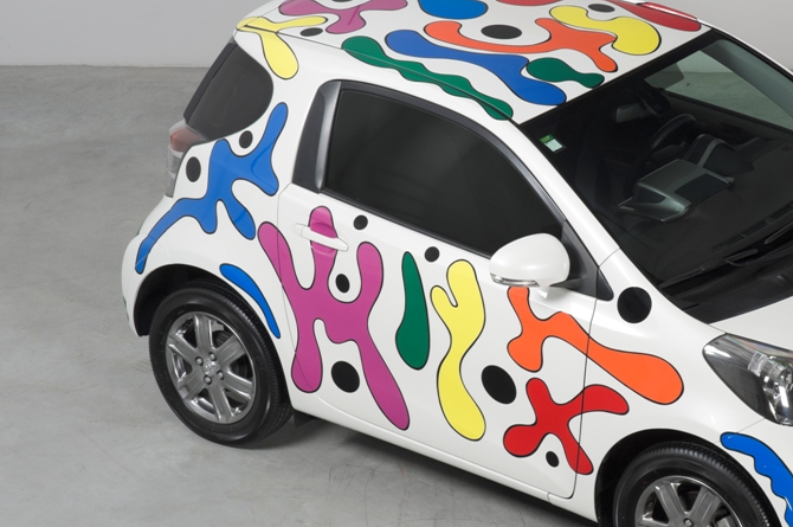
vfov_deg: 10.5
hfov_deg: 15.7
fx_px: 2860
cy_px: 287
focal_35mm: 130
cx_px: 582
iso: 200
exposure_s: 1/60
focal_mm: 85
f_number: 14
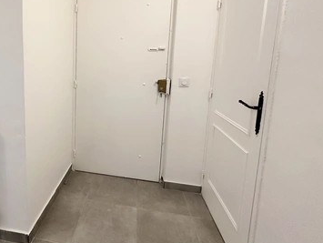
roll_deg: -0.9
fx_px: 196
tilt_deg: -6.0
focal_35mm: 21
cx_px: 102
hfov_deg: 75.9
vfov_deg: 62.0
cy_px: 82
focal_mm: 2.22
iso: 250
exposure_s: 1/100
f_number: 2.2
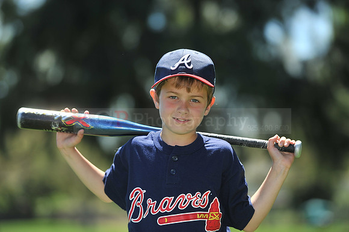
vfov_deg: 6.9
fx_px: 1938
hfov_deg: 10.3
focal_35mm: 200
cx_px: 174
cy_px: 116
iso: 200
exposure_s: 1/1250
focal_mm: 200
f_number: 4.5
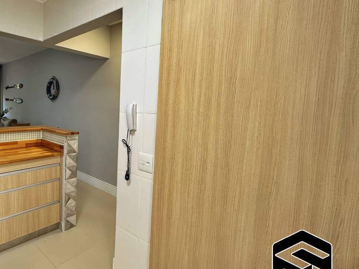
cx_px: 104
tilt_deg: -3.9
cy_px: 121
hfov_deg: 75.0
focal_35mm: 21
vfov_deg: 63.3
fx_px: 218
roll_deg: -1.8
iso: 250
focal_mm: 2.22
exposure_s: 1/120
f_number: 2.2
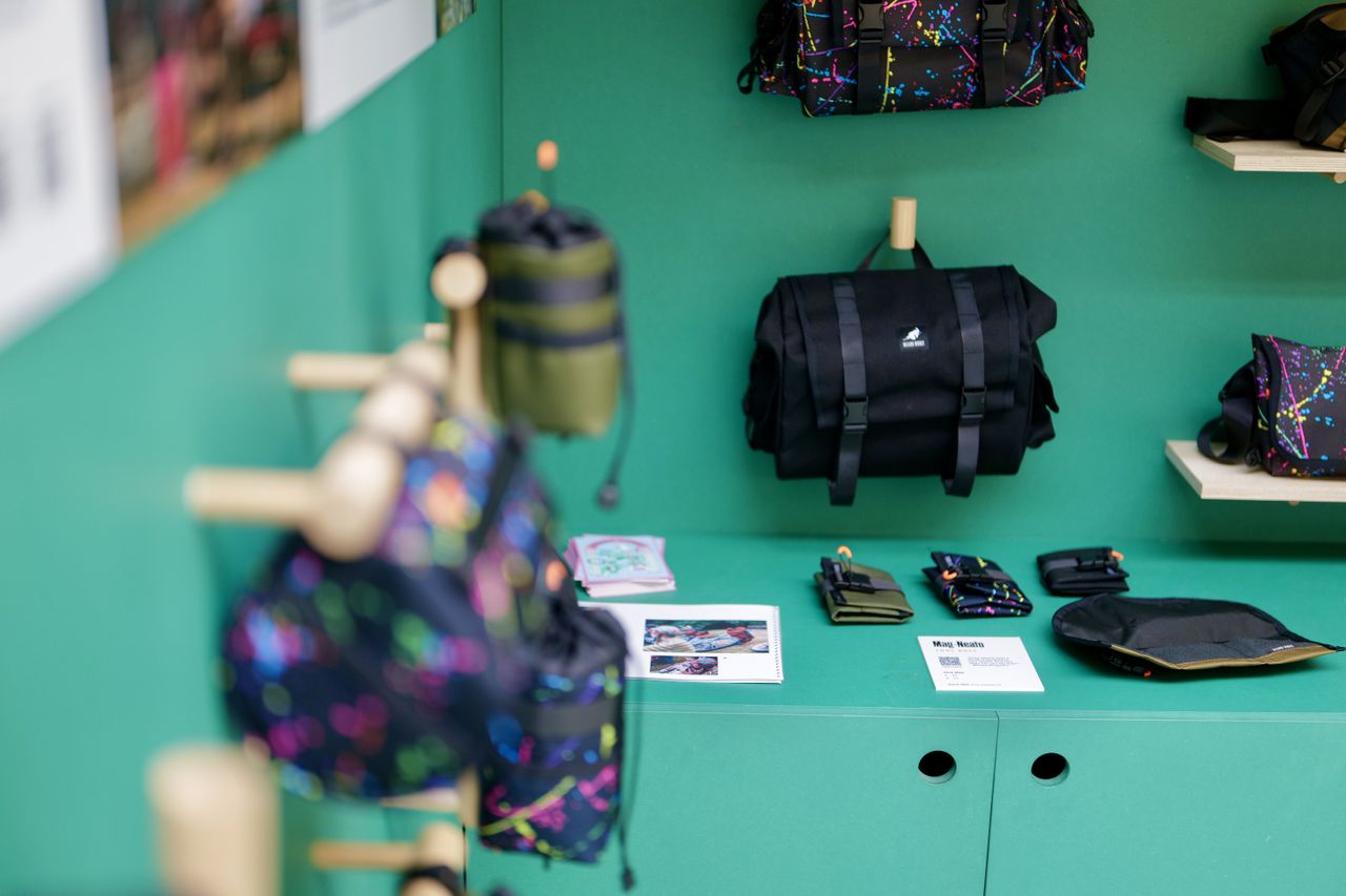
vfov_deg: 27.0
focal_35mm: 50
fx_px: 1869
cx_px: 673
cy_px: 448
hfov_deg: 39.6
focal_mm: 50
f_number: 1.4
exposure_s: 1/125
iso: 320
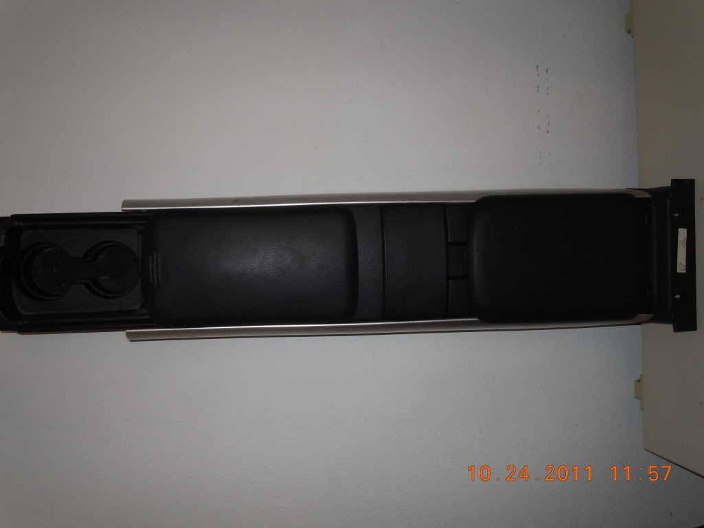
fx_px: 569
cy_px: 264
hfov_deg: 63.4
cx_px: 352
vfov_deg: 49.7
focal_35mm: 28
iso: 200
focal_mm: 5
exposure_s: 1/25
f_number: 3.7
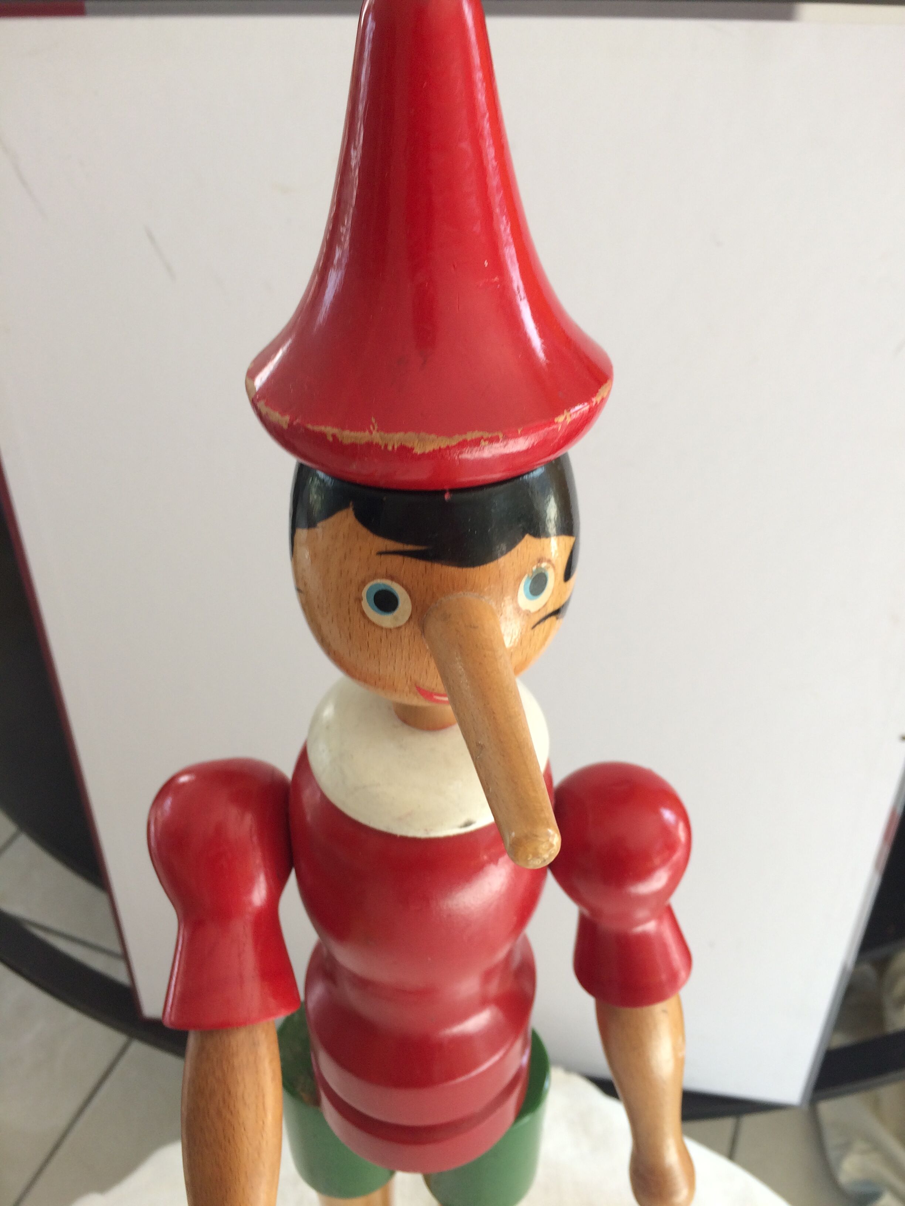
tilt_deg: -43.2
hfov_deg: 48.2
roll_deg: -1.4
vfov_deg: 61.7
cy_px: 603
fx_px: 1011
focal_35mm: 29
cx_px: 452
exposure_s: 1/100
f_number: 2.2
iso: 40
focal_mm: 4.15
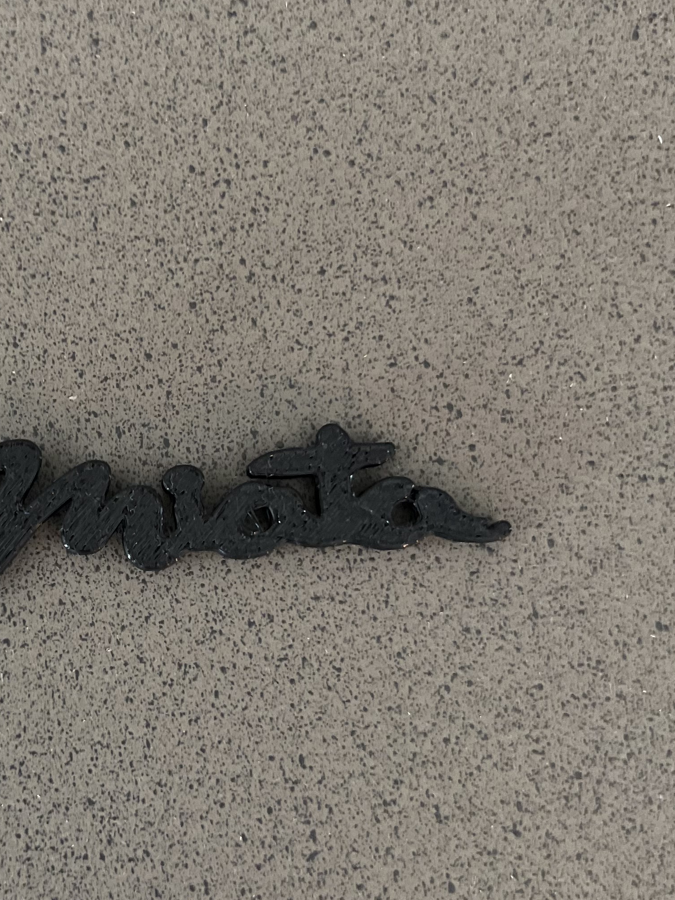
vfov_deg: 36.8
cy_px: 468
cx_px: 55
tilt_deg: -83.3
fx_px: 1352
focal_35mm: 52
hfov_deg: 27.0
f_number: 1.5
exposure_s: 1/33
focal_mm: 5.7
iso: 500
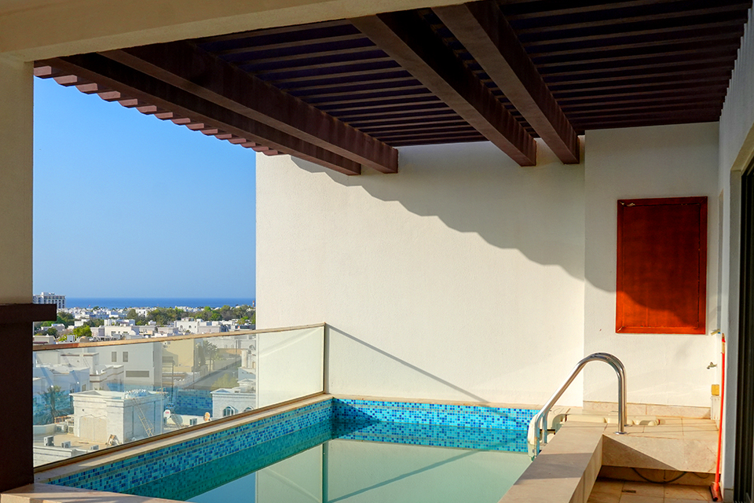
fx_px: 880
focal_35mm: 42
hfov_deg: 45.0
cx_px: 197
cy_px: 324
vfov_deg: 31.7
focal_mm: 28
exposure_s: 1/3200
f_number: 5.6
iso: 1000
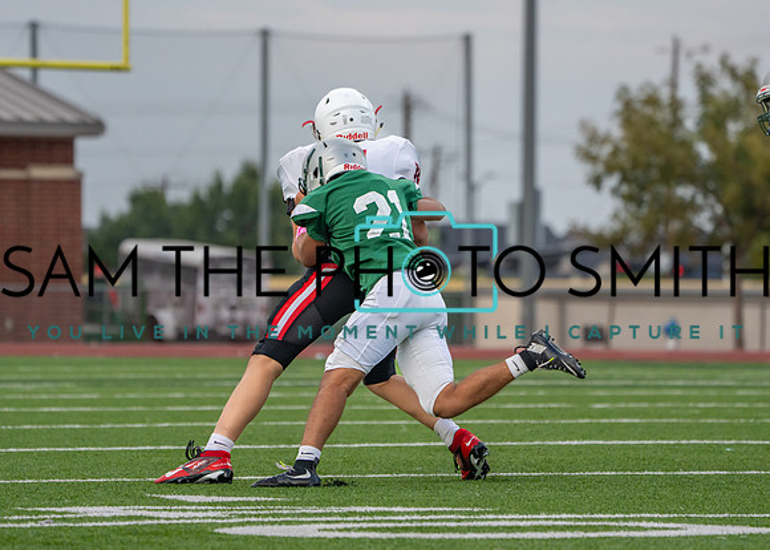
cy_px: 281
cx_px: 405
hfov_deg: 6.2
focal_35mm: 327
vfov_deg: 4.4
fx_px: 7141
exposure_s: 1/1600
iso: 1000
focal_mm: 256
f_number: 5.6
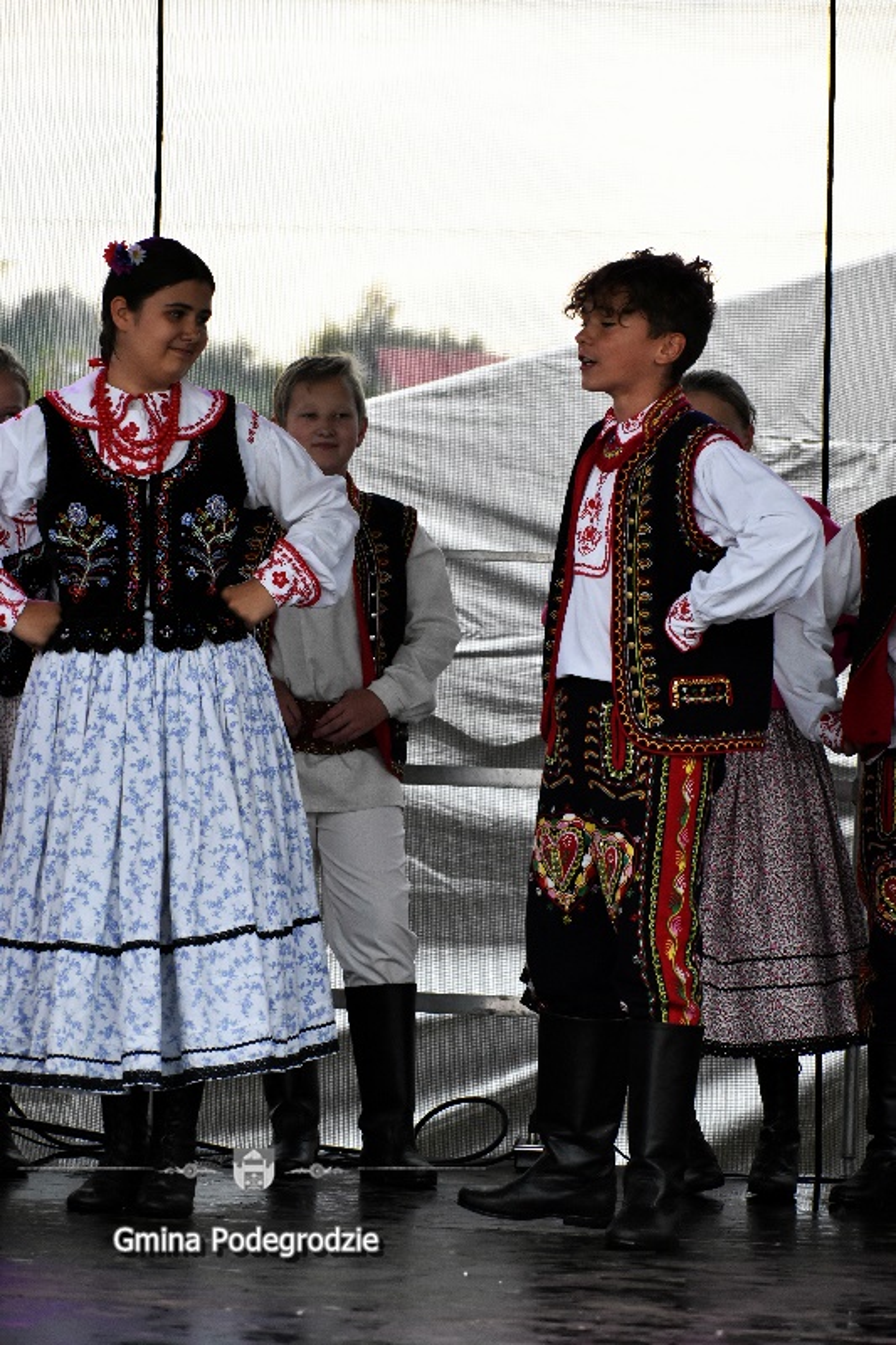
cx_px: 448
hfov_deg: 8.2
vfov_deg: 12.2
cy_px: 672
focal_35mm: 168
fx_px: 6274
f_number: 6.3
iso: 2000
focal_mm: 112
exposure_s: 1/800
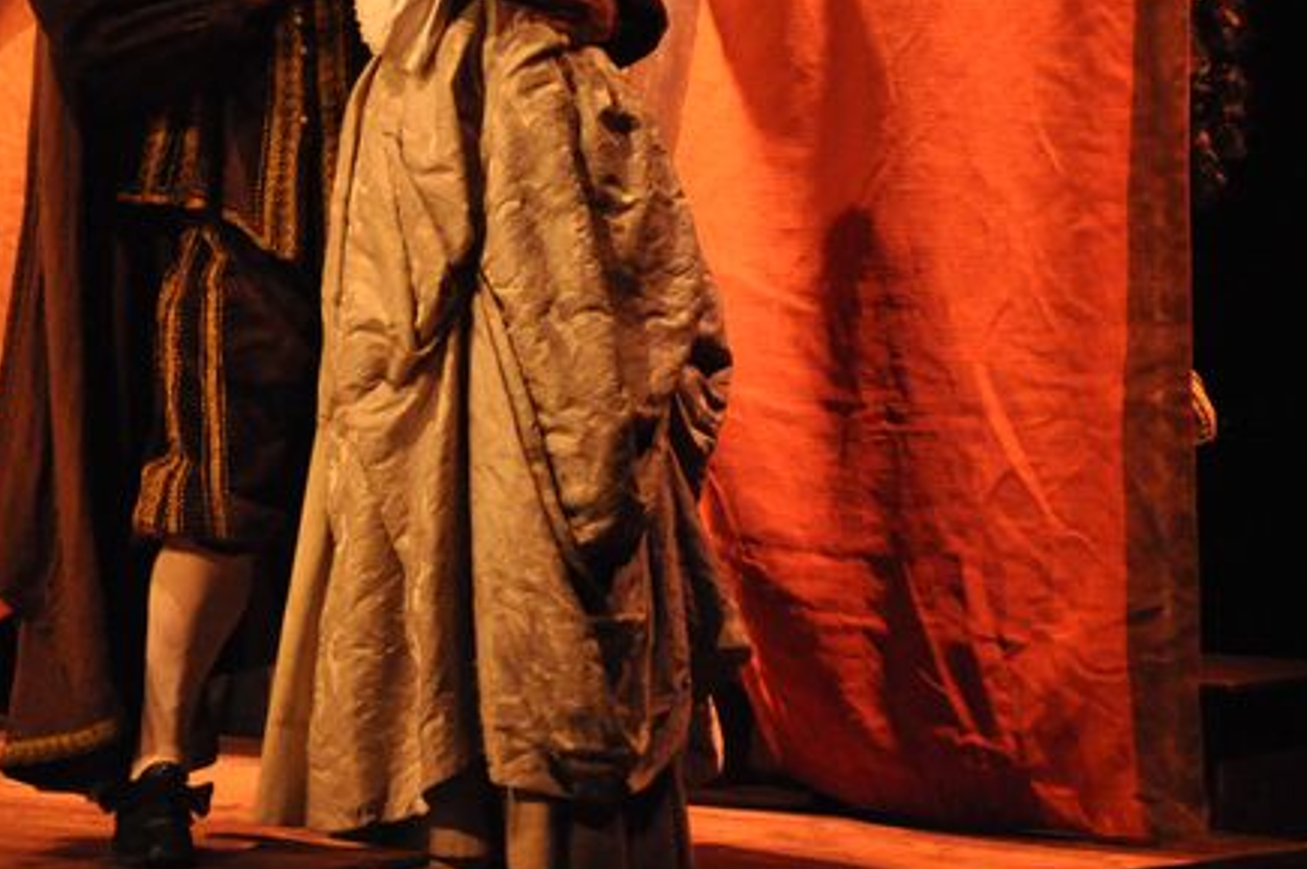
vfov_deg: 8.0
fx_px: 6201
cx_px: 165
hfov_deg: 12.0
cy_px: 158
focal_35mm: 171
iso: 3200
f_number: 5.3
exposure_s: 1/125
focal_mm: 62
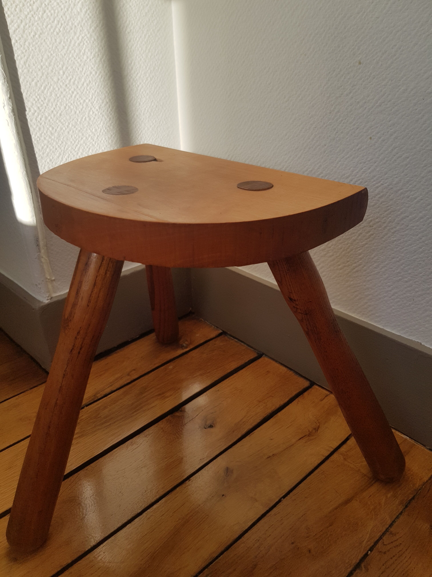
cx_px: 216
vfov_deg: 67.3
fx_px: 433
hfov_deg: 53.1
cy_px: 288
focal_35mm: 26
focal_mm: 4.2
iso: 40
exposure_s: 1/1304
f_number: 1.7
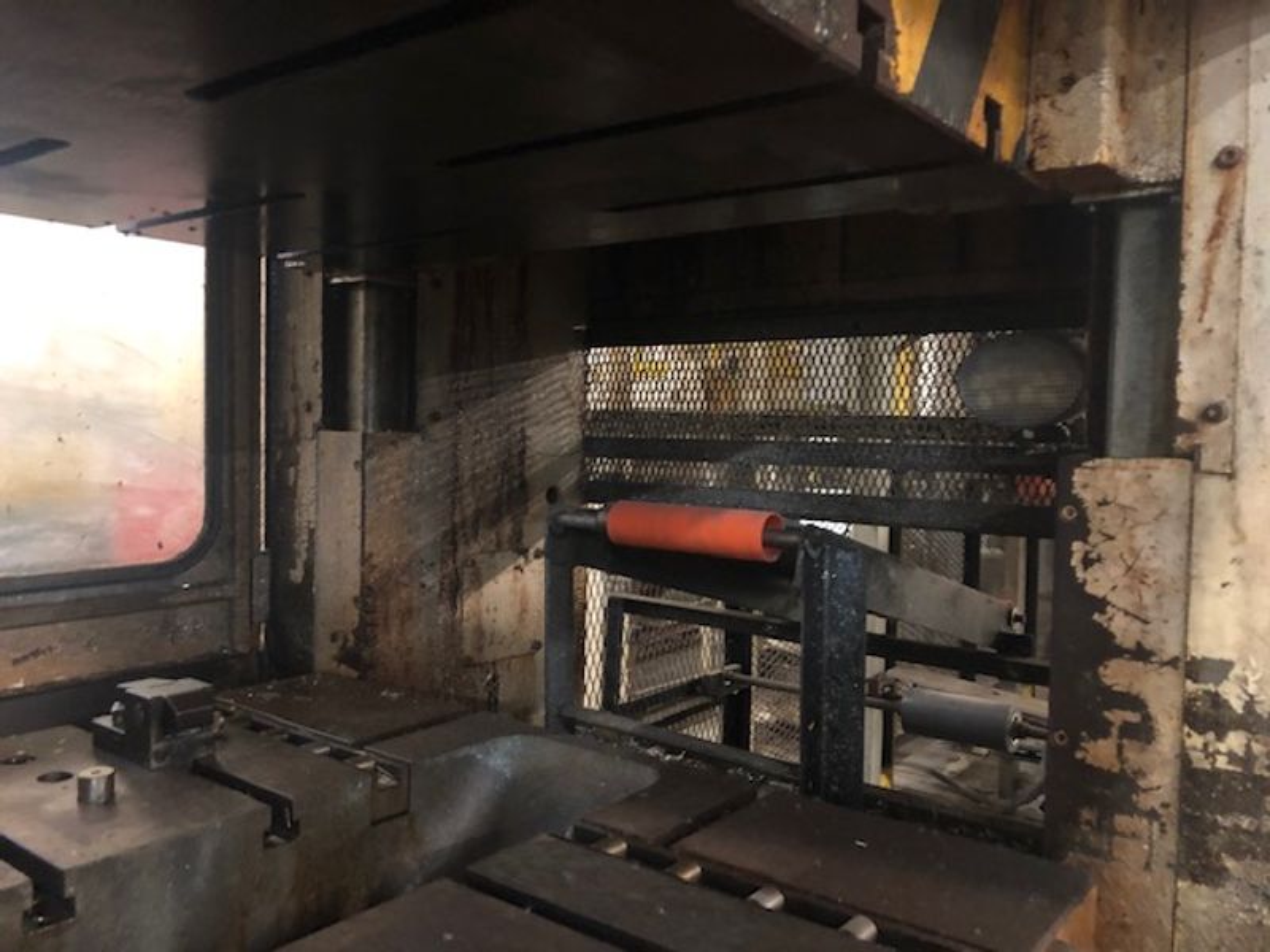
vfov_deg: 49.7
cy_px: 476
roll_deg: -2.1
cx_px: 635
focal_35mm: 28
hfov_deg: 63.4
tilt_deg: -3.3
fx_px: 1027
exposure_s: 1/4
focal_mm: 3.99
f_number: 1.8
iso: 160
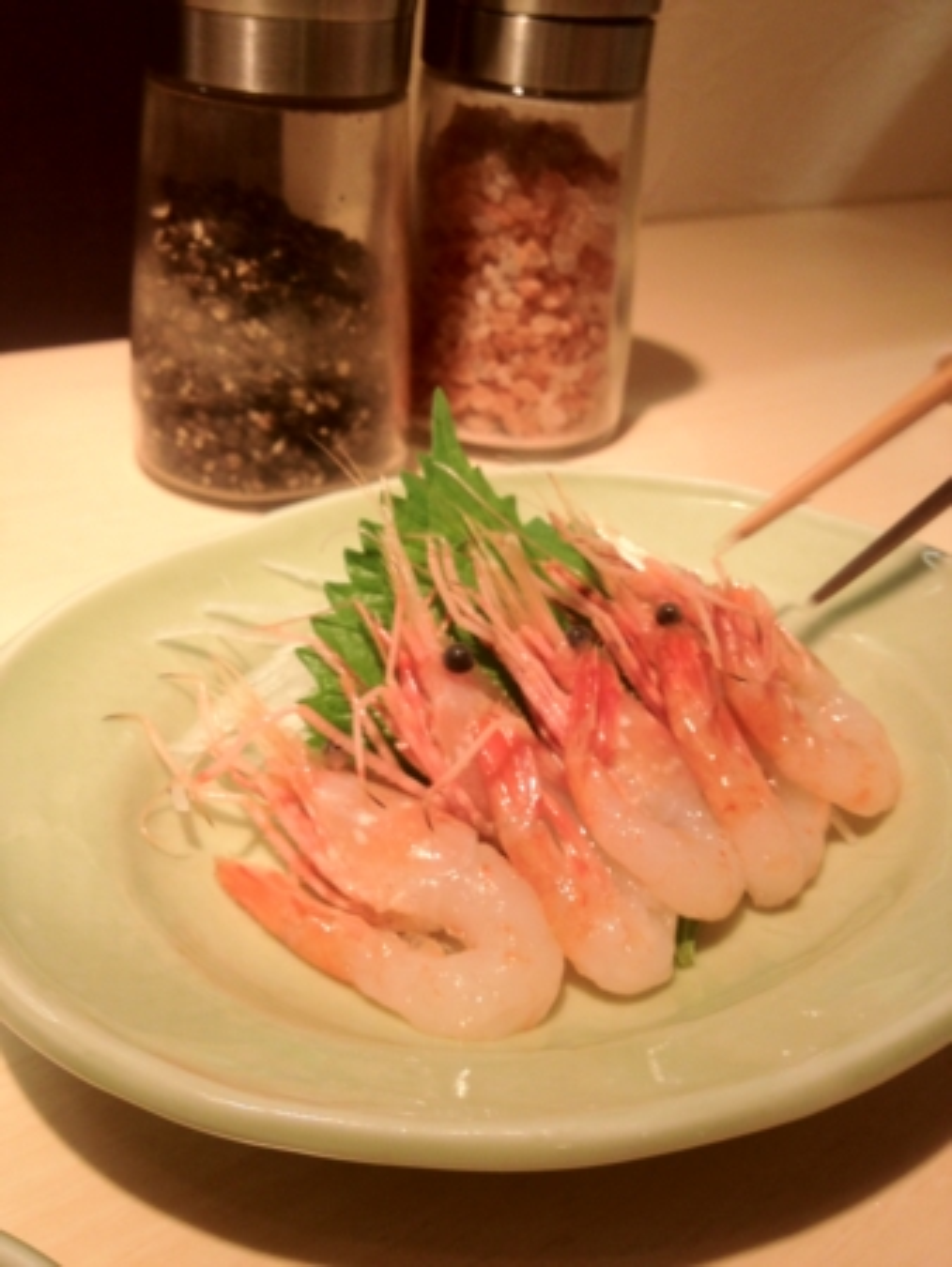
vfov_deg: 52.6
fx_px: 1282
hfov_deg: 40.7
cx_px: 476
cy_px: 634
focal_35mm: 35
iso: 80
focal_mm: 4.28
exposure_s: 1/20
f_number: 2.4
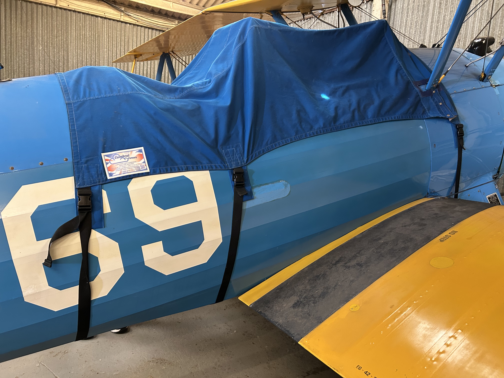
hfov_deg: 67.3
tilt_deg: -9.2
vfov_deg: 53.1
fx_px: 379
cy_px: 189
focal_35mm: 26
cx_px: 252
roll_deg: -2.9
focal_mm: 5.7
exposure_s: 1/50
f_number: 1.5
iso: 320
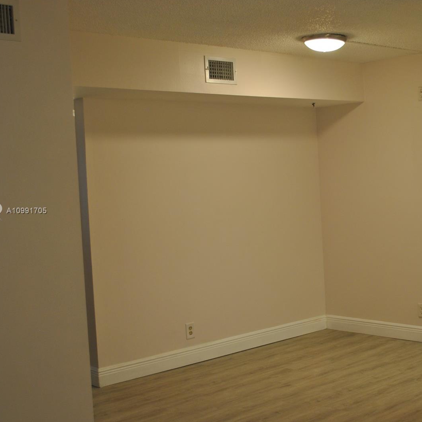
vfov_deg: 31.6
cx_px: 302
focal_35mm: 54
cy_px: 211
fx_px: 745
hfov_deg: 31.2
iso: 200
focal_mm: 28
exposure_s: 1/40
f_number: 4.5
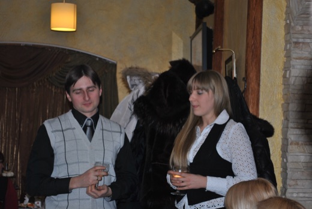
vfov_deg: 16.6
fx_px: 716
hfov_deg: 24.6
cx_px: 156
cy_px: 104
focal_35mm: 82
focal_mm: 55
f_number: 5.6
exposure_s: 1/60
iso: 200
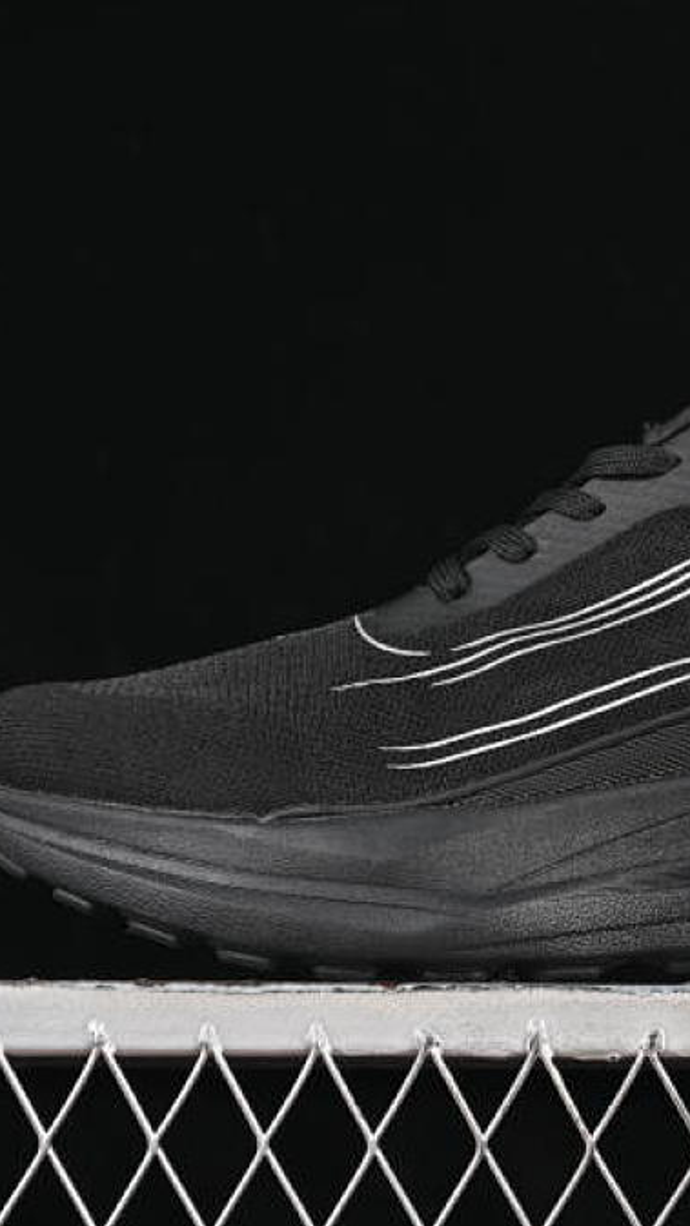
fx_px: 4095
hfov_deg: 9.6
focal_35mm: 126
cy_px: 583
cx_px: 643
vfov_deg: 17.0
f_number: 6.3
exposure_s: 1/60
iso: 160
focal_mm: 50
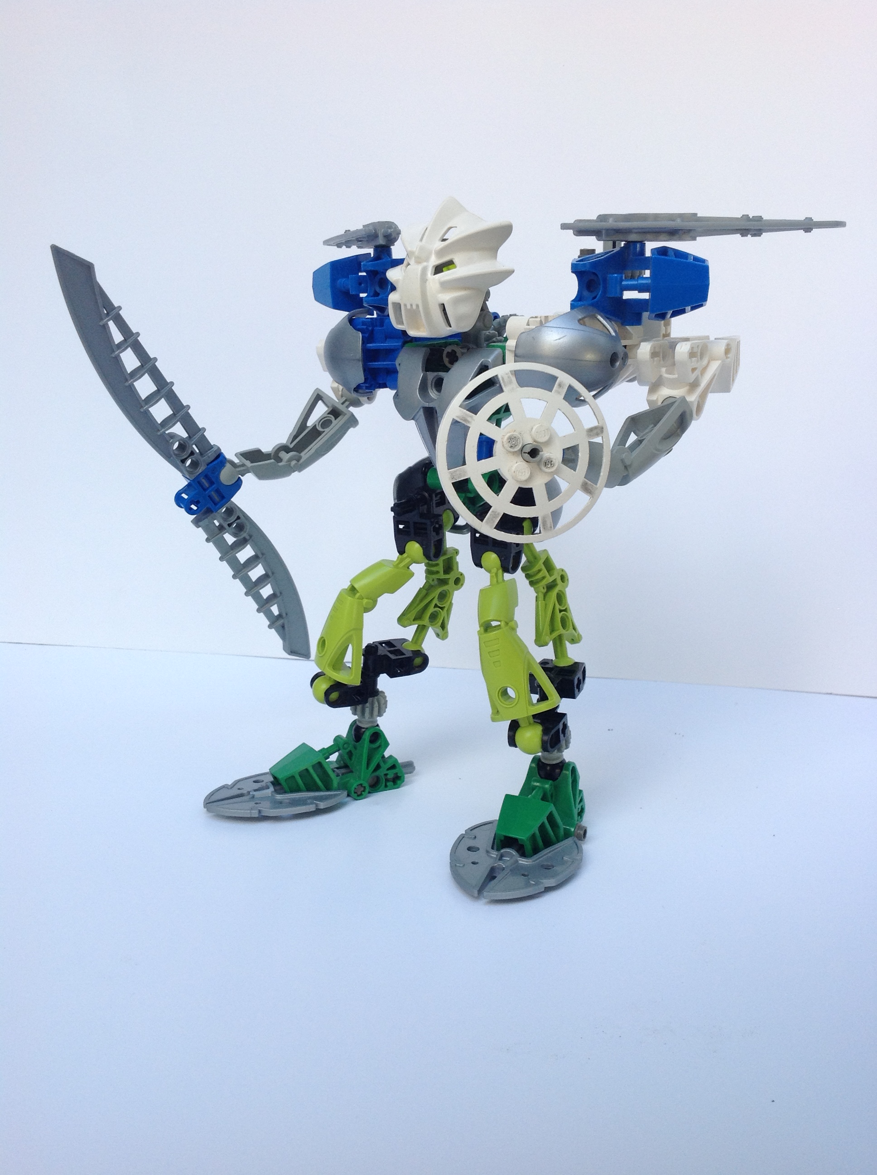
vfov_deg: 52.7
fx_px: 1185
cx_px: 438
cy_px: 588
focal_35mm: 35
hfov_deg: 40.6
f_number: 2.4
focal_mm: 4.28
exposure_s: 1/168
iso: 50
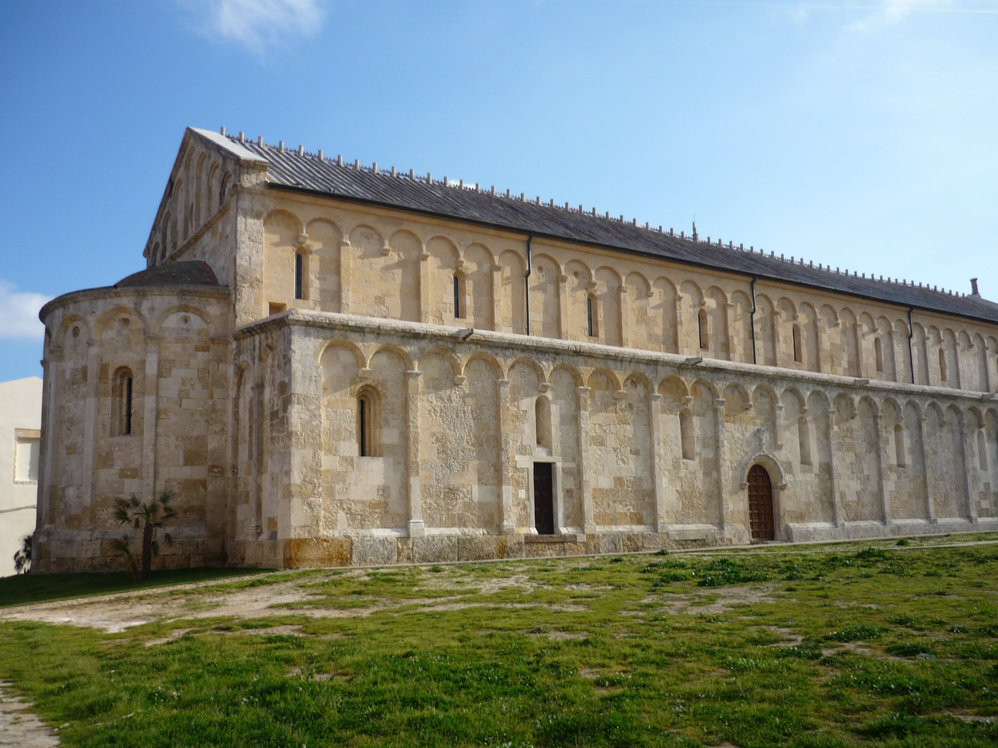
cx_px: 499
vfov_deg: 42.9
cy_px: 374
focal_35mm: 33
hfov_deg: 55.4
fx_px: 951
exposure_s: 1/160
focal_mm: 5.5
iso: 100
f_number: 8
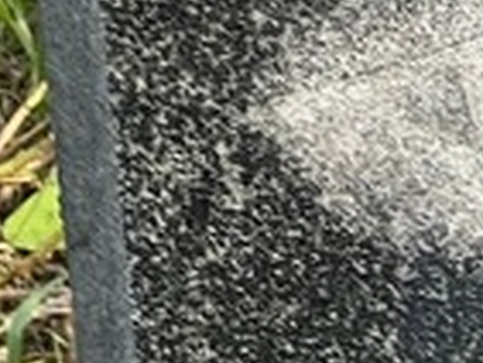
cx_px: 1082
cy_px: 986
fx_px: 6103
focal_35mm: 437
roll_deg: +1.3
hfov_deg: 4.4
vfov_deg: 3.3
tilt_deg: -38.9
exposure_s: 1/121
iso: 25
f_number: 2.8
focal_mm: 9
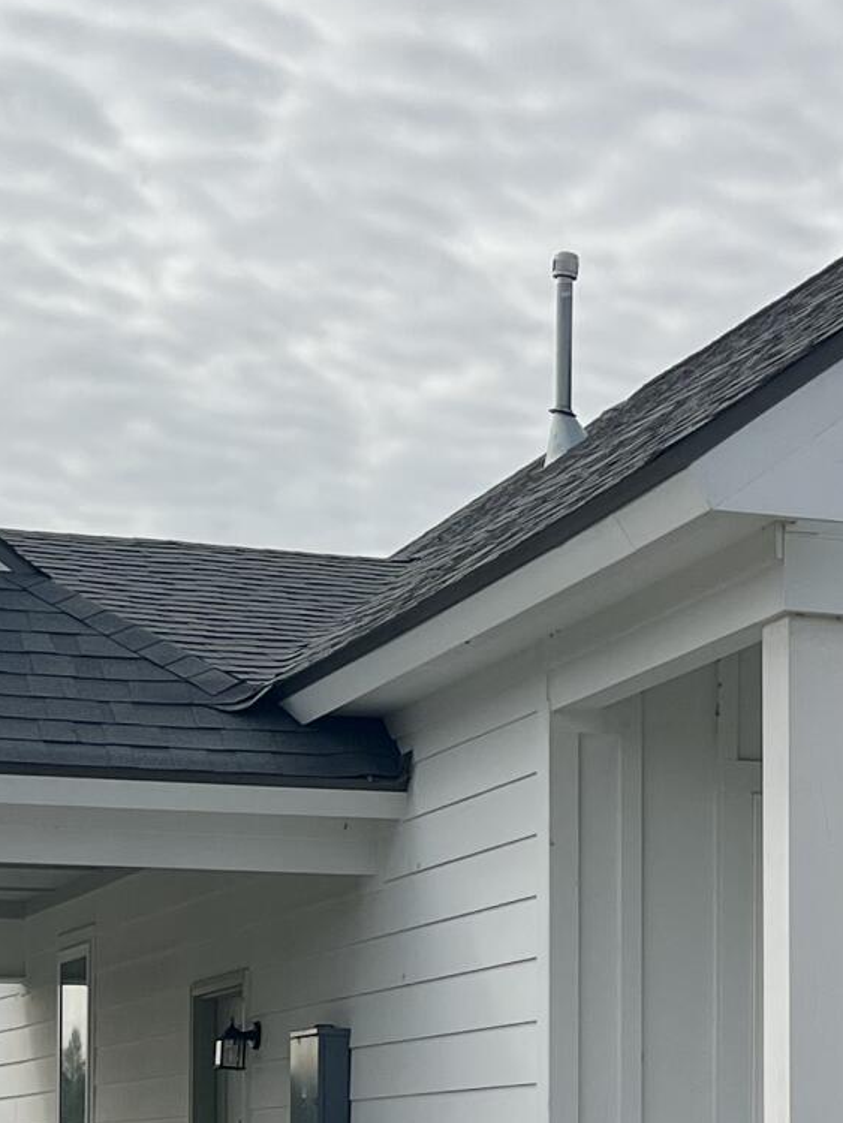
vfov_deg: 18.5
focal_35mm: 104
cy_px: 1041
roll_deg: +0.2
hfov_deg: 14.0
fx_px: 3375
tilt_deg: +1.7
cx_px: 852
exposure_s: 1/8000
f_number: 1.5
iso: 50
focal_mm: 5.7
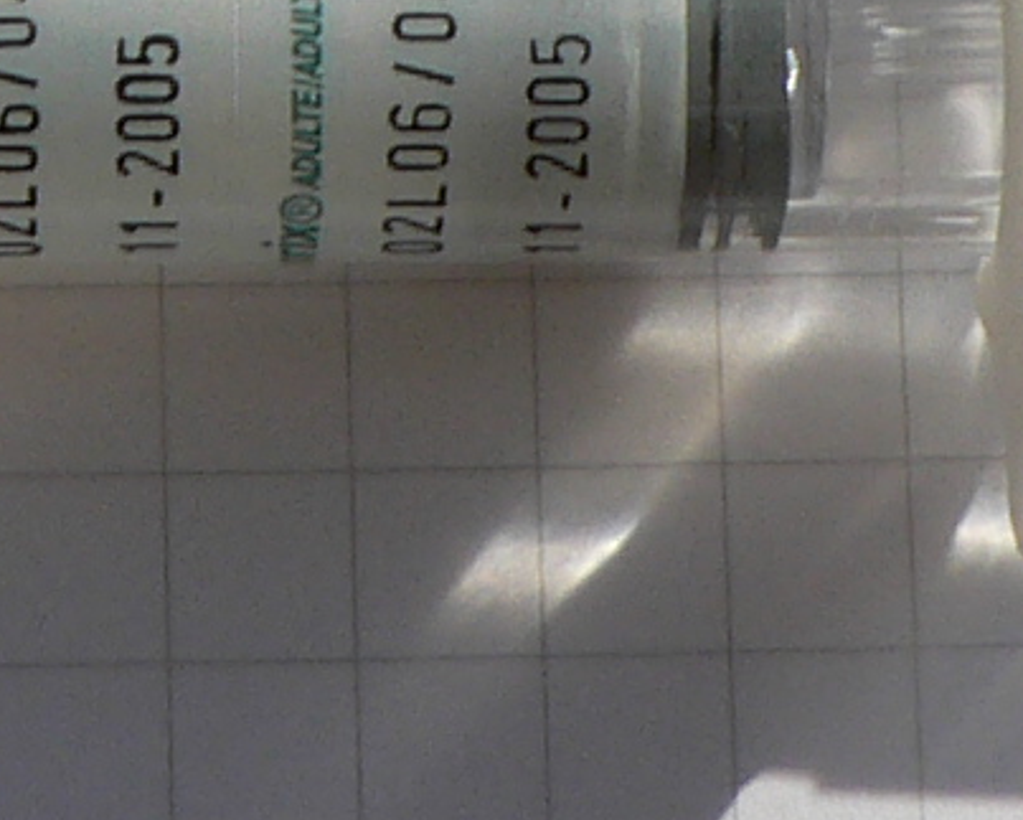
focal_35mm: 223
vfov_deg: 6.6
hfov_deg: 8.6
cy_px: -1145
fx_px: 6757
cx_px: -117
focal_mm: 6
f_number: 5.6
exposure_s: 1/400
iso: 80
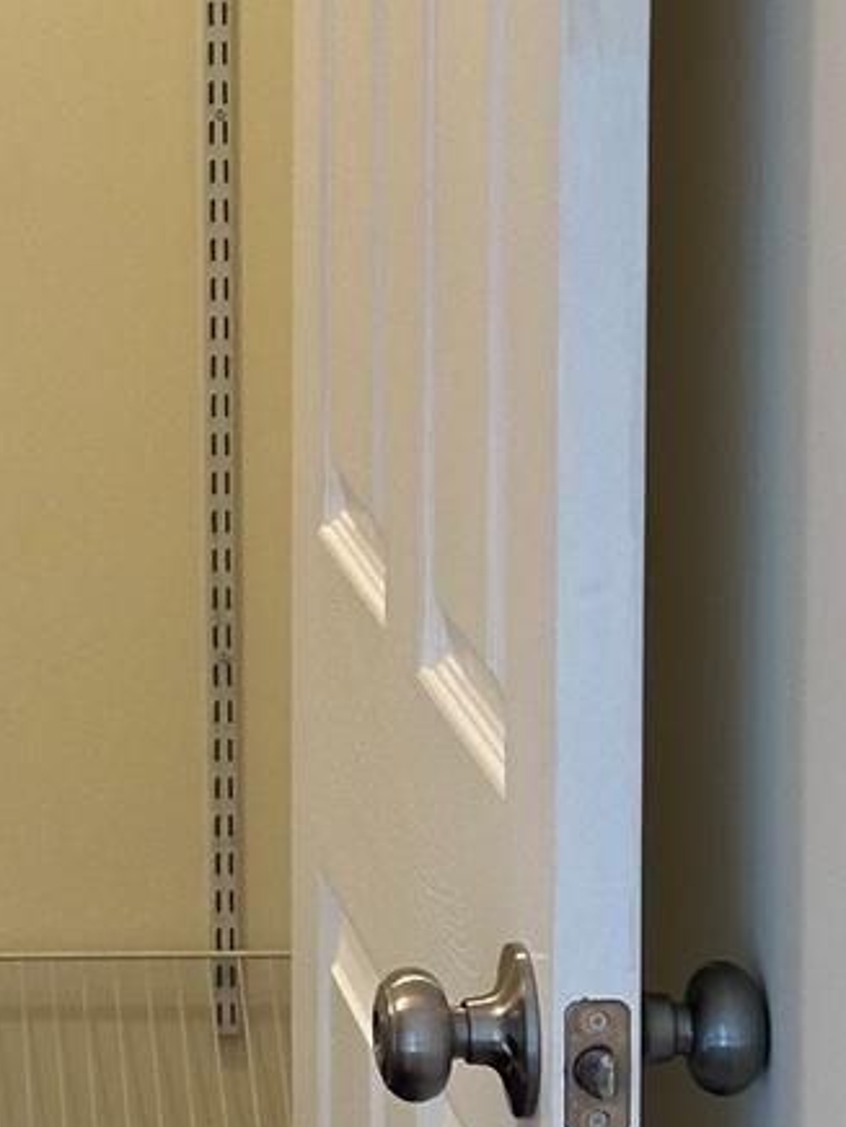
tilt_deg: -10.3
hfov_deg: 8.6
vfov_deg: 11.7
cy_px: 328
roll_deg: -0.1
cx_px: -310
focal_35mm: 169
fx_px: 5507
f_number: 1.78
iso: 125
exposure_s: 1/60
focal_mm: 6.86
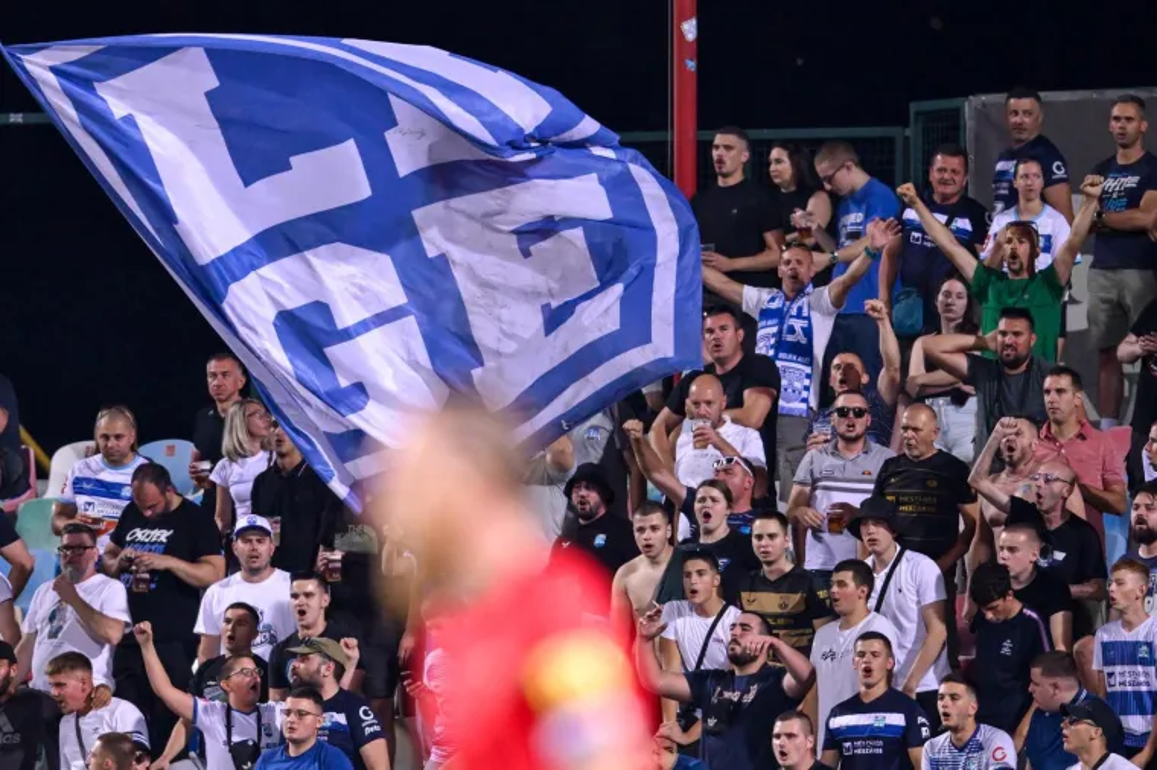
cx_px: 578
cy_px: 385
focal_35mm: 600
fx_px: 19274
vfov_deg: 2.3
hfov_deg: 3.4
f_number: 2.8
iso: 4000
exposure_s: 1/1000
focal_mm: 400
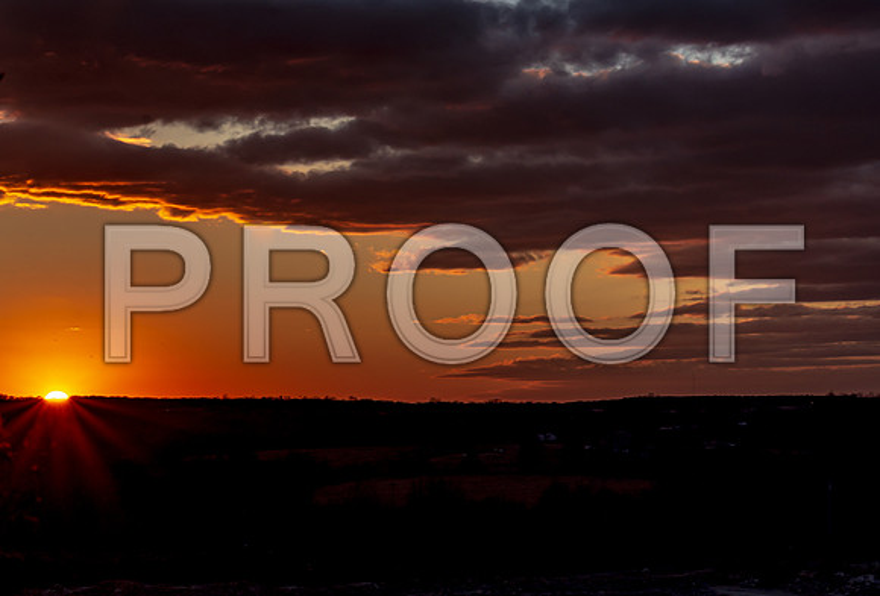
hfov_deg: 19.1
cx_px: 382
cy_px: 332
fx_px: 2608
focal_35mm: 106
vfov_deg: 13.0
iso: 100
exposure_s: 1/200
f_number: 13
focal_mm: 60
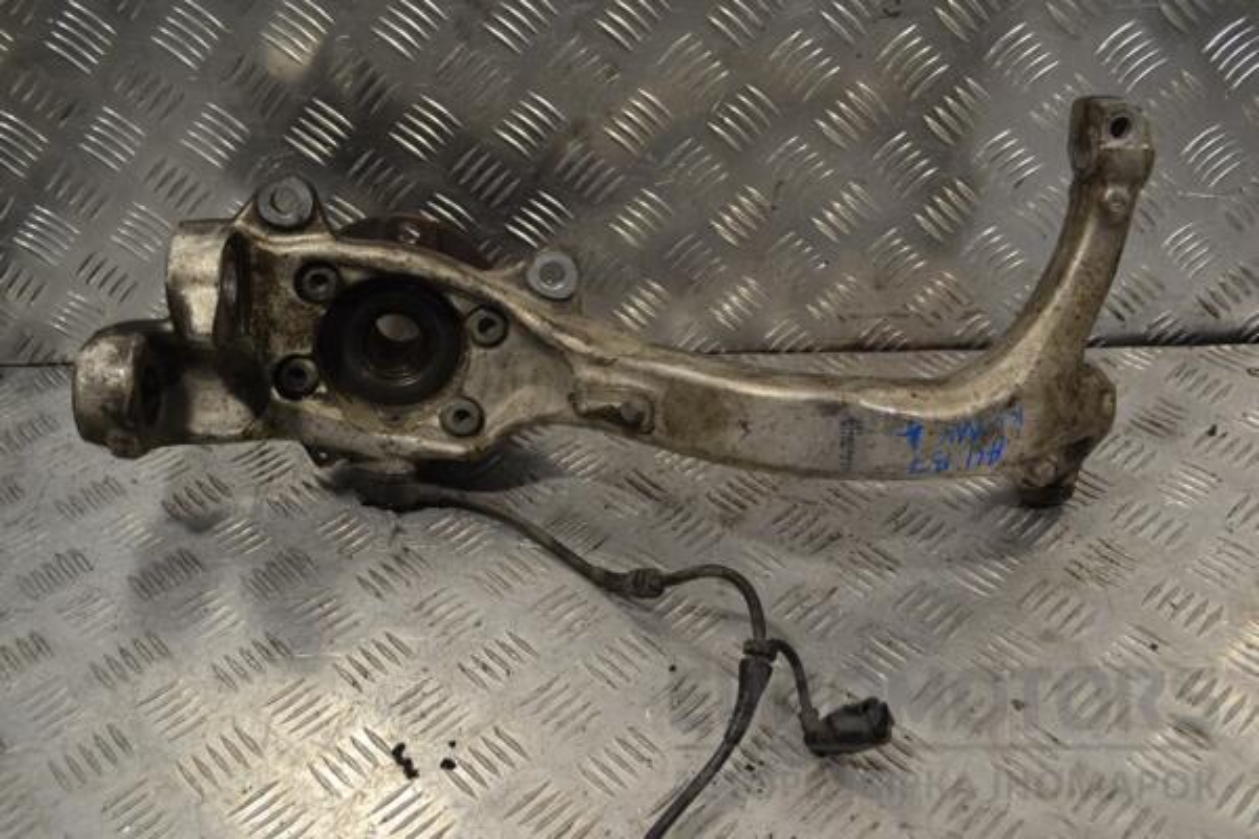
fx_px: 1259
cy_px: 420
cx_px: 630
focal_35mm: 36
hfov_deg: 53.1
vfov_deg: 36.9
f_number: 5.6
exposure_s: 1/125
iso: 320
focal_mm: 24
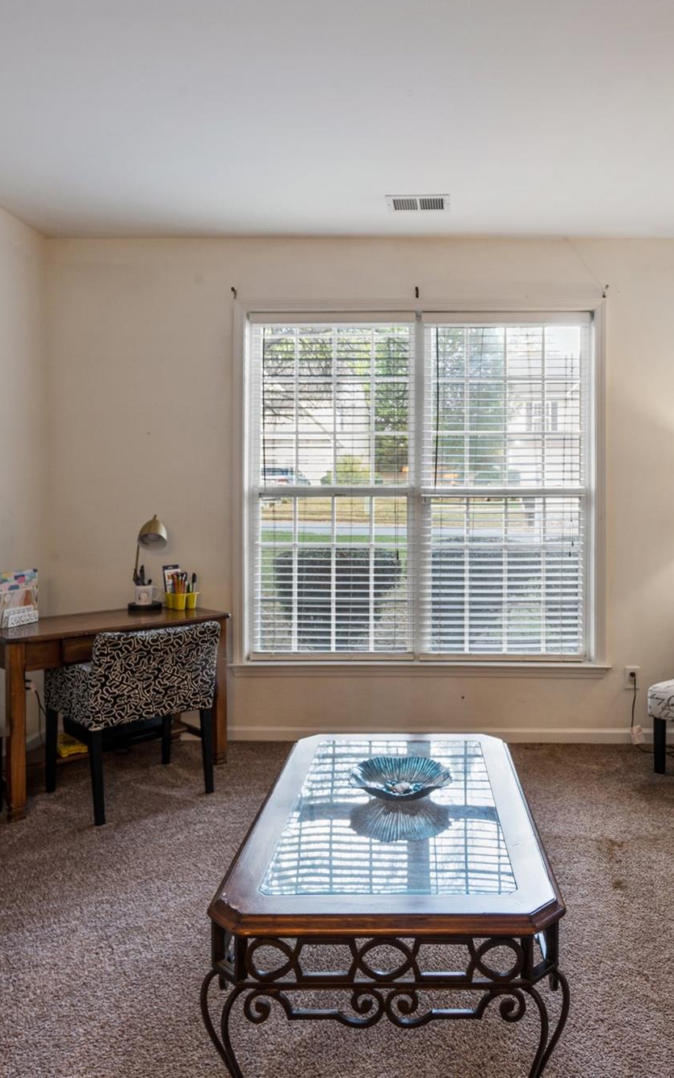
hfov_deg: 48.8
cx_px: 424
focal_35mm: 25
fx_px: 735
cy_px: 533
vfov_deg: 72.5
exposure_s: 1.3
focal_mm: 16
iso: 100
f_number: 13
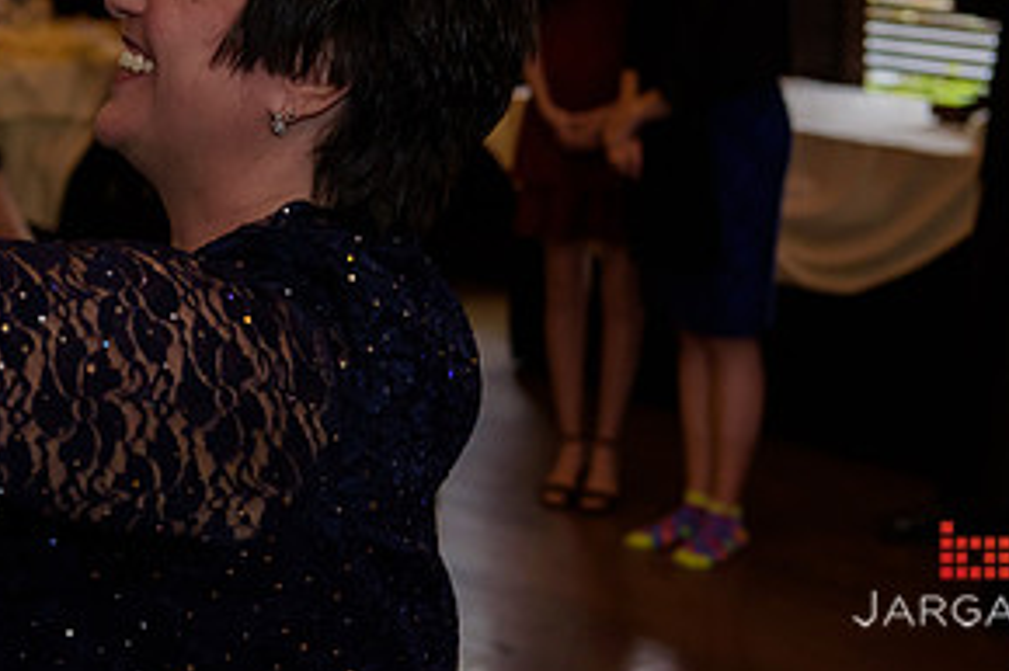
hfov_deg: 20.2
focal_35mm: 100
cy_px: 30
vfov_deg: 13.5
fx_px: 2801
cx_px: 177
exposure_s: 1/125
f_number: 3.2
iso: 1250
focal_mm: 50
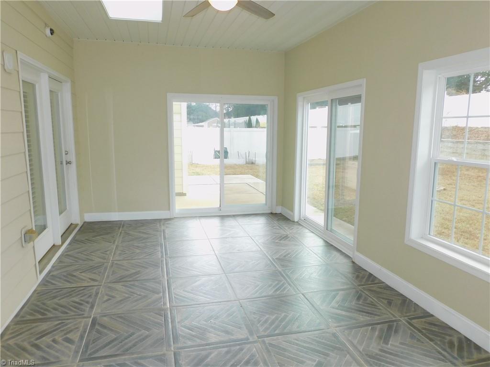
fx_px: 340
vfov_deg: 56.8
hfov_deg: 71.6
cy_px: 184
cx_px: 245
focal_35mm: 24
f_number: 3.3
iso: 125
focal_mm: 4.3
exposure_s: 1/100
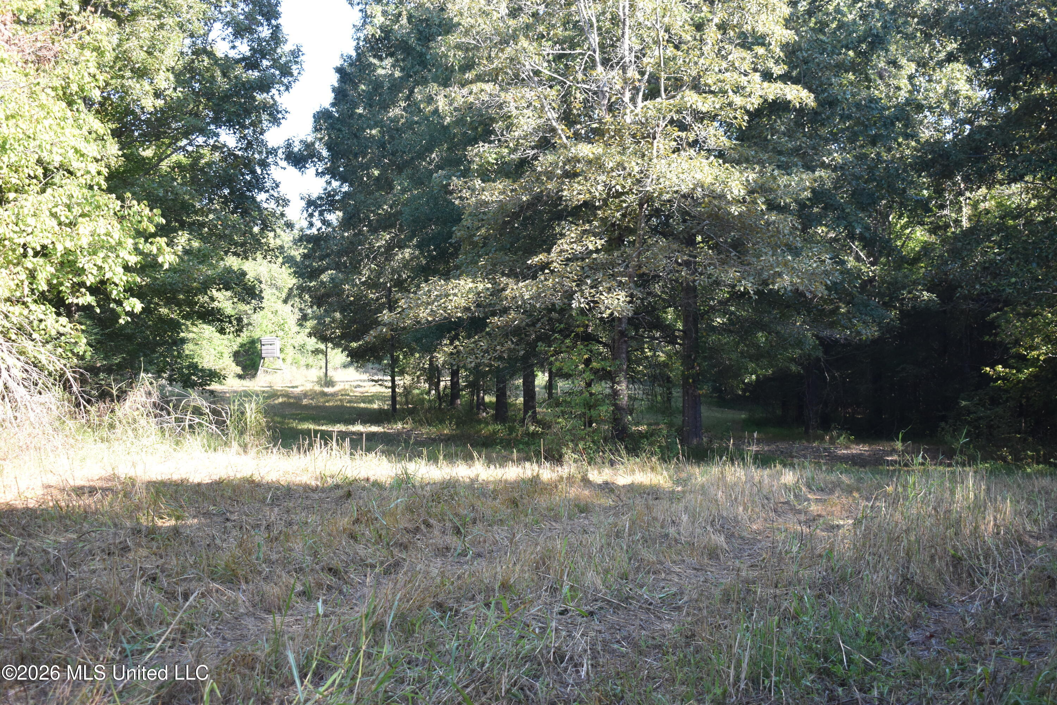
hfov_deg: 45.0
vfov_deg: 30.8
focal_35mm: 44
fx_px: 1277
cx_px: 528
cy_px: 352
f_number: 5
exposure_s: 1/250
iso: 400
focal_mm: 29
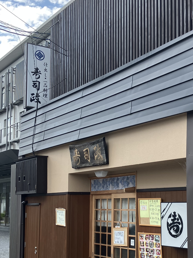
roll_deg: -0.8
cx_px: 130
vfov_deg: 31.9
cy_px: 174
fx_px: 446
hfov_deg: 24.3
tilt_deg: +5.9
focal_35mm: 60
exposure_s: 1/450
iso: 32
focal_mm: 3.99
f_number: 1.8
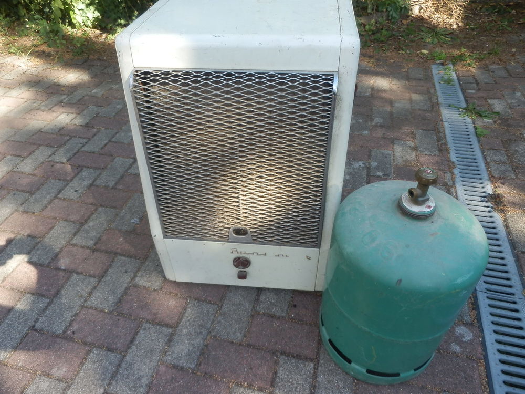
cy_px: 197
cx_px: 262
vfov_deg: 56.8
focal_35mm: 24
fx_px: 364
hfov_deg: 71.6
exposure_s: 1/160
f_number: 3
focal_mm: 4.2
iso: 80
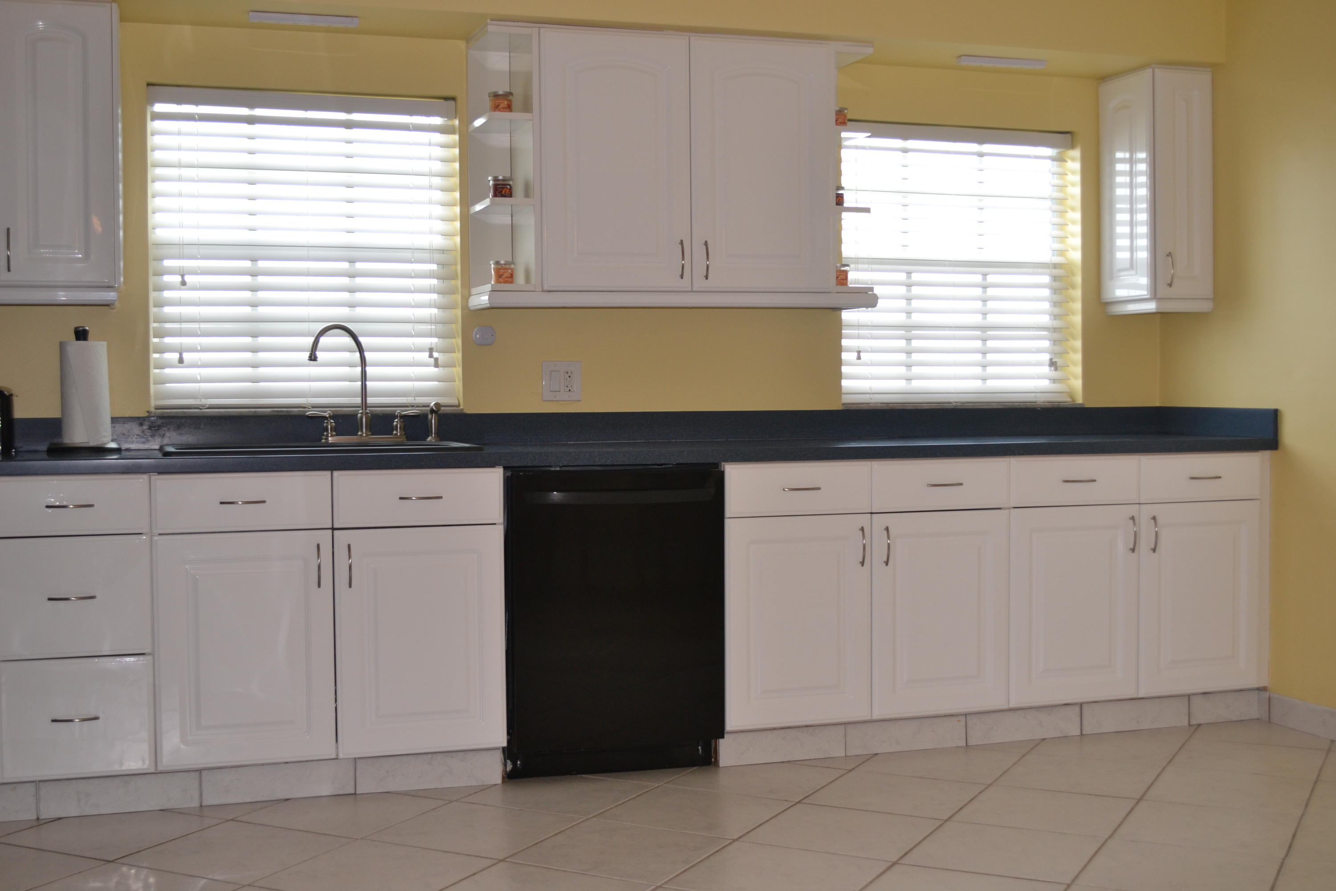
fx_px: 1559
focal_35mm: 42
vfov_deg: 31.9
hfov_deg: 46.4
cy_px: 446
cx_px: 668
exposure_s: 1/125
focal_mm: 28
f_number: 4.5
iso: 400
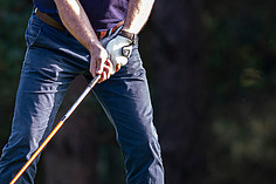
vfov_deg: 1.2
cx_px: 96
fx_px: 9017
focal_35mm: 1177
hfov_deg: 1.8
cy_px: 45
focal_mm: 300
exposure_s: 1/1250
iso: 1000
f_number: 2.8
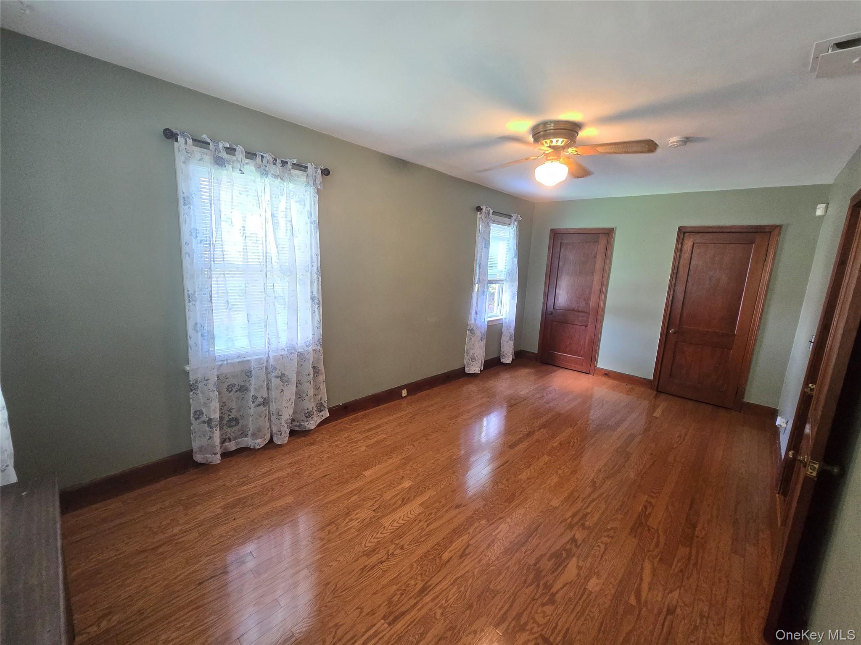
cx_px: 430
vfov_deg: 89.9
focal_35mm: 13
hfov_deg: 106.2
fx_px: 323
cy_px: 322
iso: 500
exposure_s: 1/60
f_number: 2.2
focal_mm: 2.2
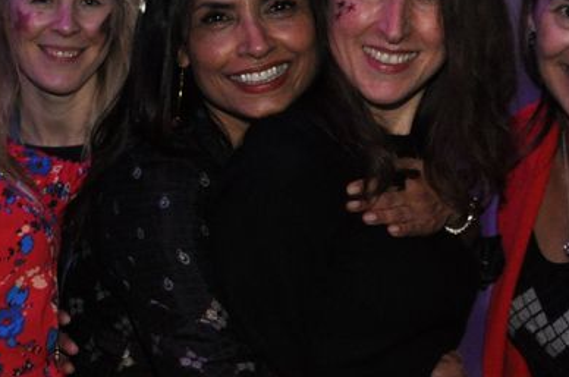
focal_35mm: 109
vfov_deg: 12.5
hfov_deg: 18.0
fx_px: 1719
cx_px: -84
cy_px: 299
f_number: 4
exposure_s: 1/60
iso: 800
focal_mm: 22
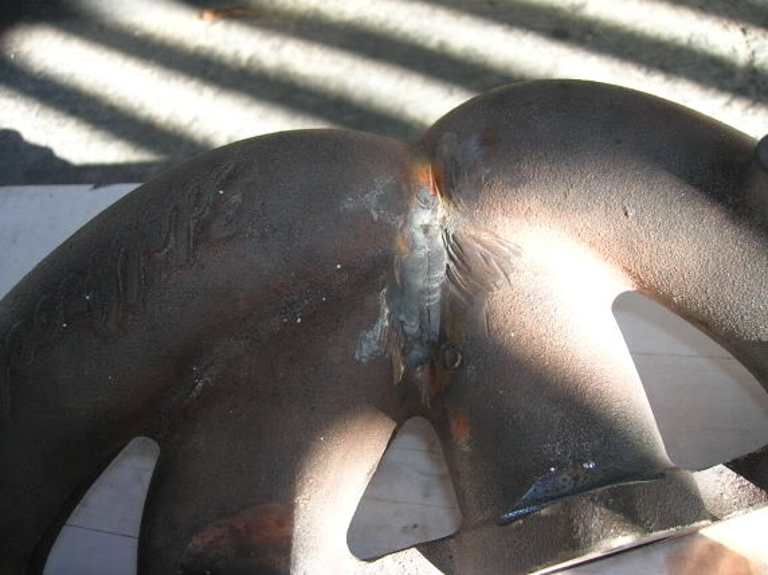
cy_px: 288
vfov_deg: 41.7
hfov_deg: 54.0
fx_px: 754
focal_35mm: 34
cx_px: 384
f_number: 2.9
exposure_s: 1/32
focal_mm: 5.7
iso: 50
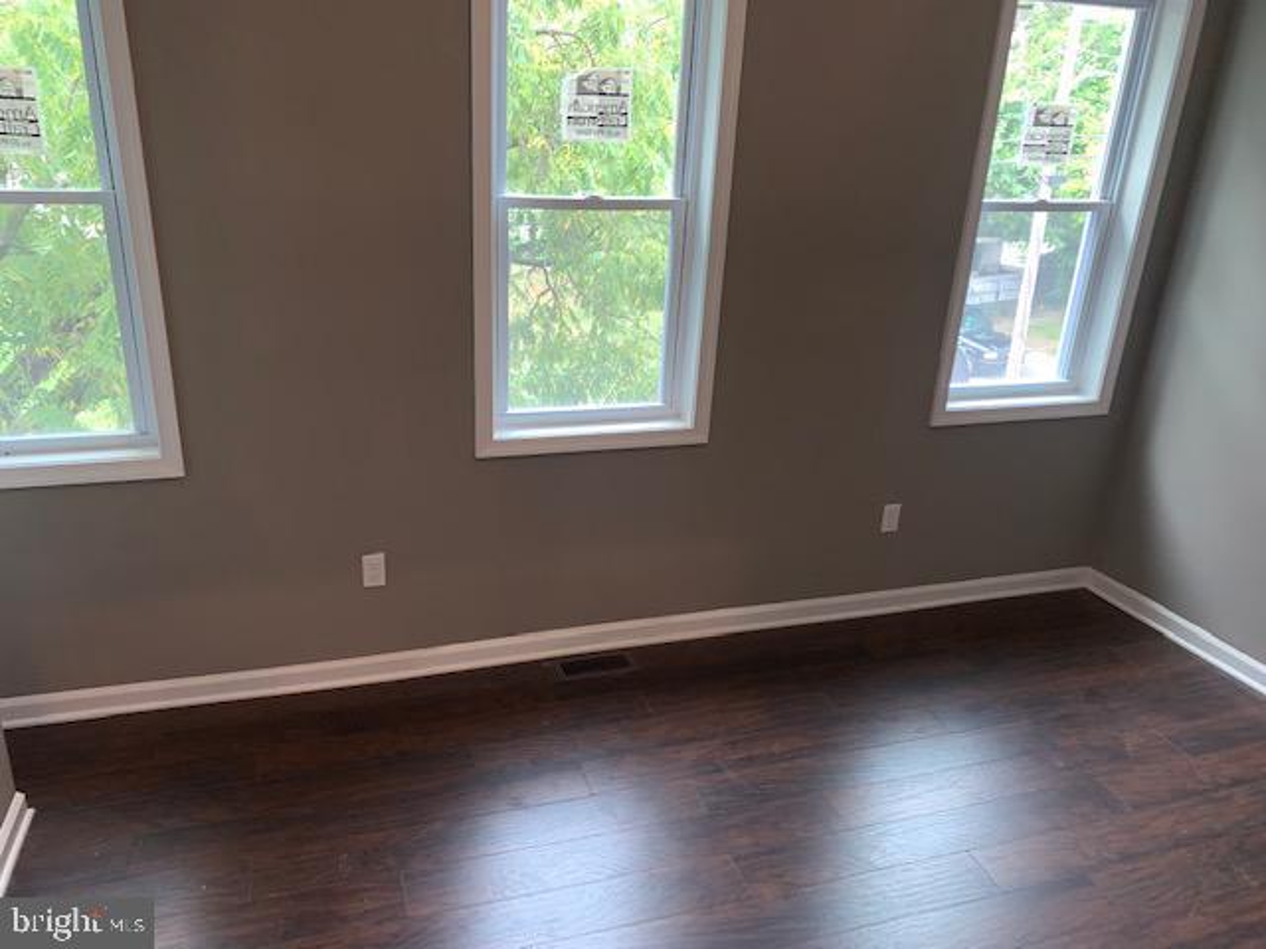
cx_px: 633
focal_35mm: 26
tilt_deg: -22.5
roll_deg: -2.3
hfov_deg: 67.3
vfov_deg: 53.1
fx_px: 951
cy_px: 474
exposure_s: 1/25
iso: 25
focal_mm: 4.25
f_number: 1.8
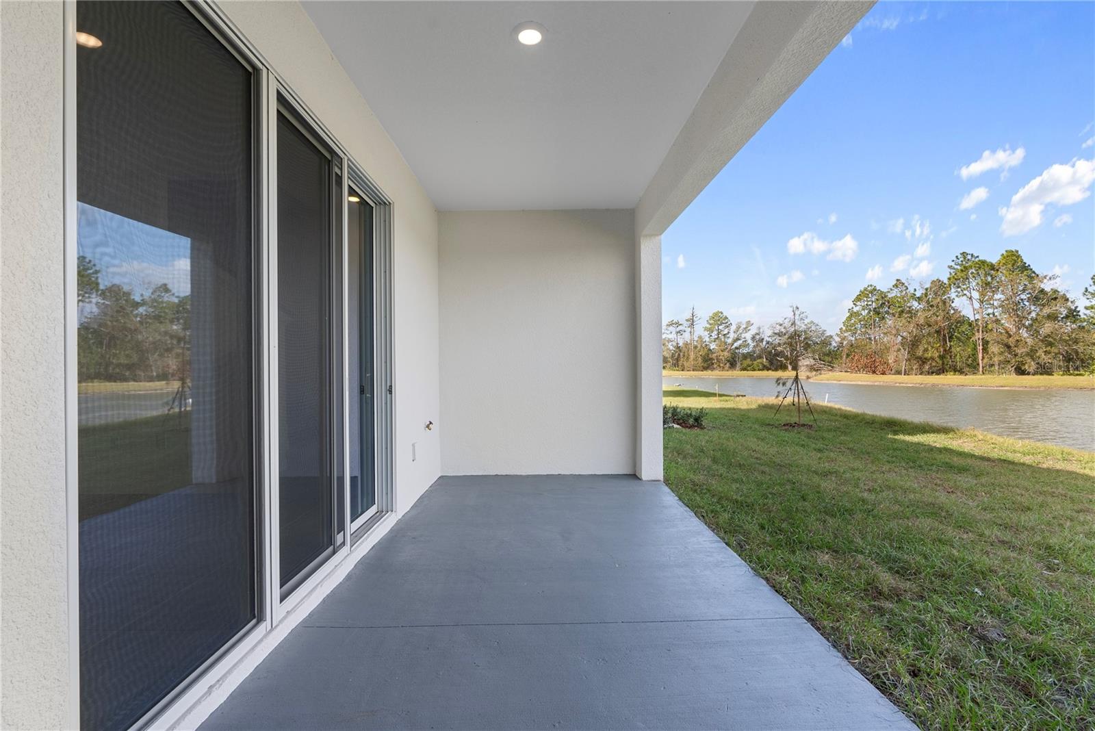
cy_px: 366
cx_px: 548
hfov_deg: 96.7
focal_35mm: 16
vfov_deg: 73.8
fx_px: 487
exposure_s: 1/50
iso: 100
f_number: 8
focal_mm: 16
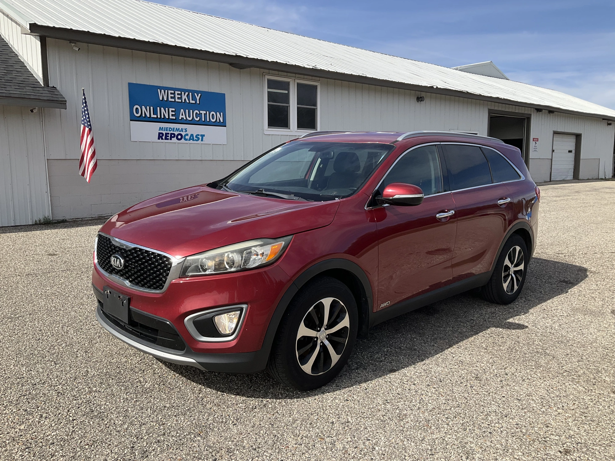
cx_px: 308
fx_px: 515
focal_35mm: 29
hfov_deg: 61.7
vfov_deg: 48.2
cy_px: 230
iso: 25
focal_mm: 3
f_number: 1.8
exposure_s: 1/2058
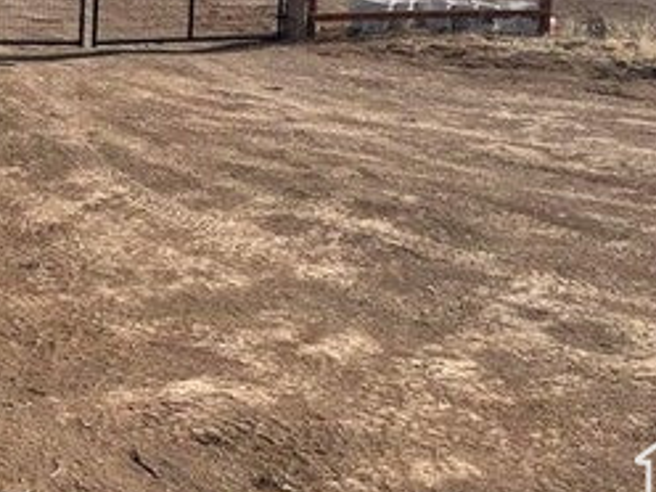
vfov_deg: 20.5
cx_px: -106
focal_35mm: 67
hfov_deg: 26.2
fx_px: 1270
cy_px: -103
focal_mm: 5.1
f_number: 1.6
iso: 50
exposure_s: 1/6494
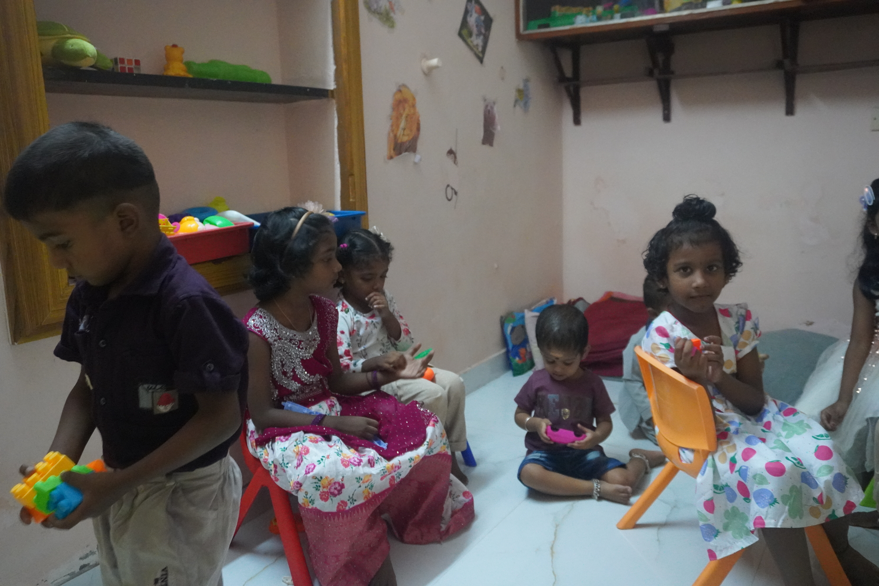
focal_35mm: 30
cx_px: 440
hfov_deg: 61.9
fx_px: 732
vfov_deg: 43.6
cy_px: 293
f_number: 4
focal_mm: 20
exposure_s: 1/80
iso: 6400
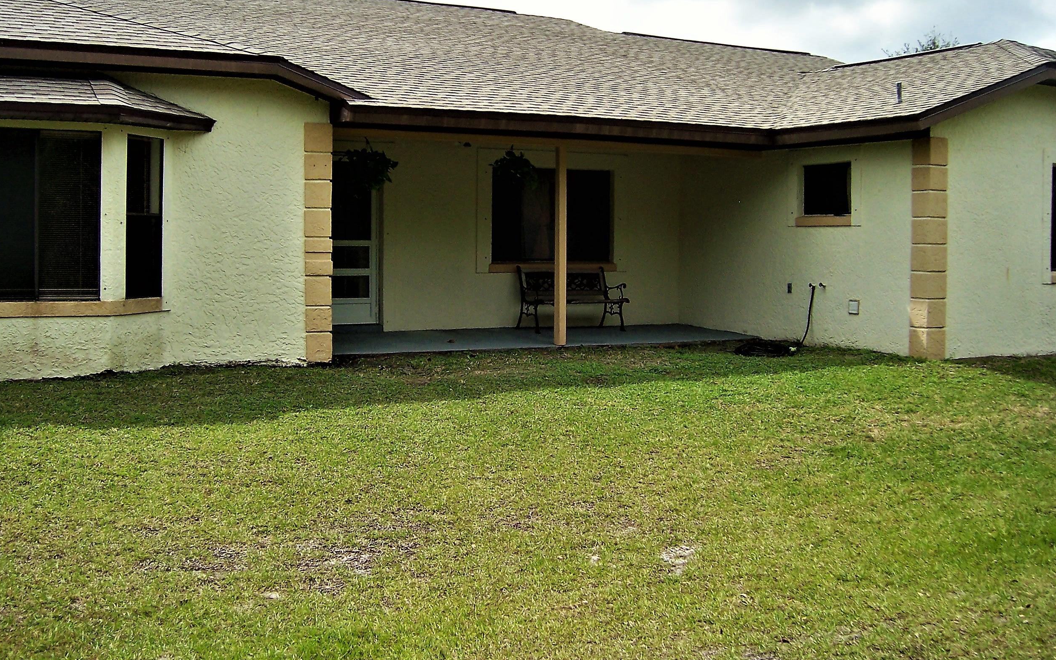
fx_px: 1122
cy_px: 282
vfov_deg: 32.7
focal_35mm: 39
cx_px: 522
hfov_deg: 50.4
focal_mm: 6
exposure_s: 1/750
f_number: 3
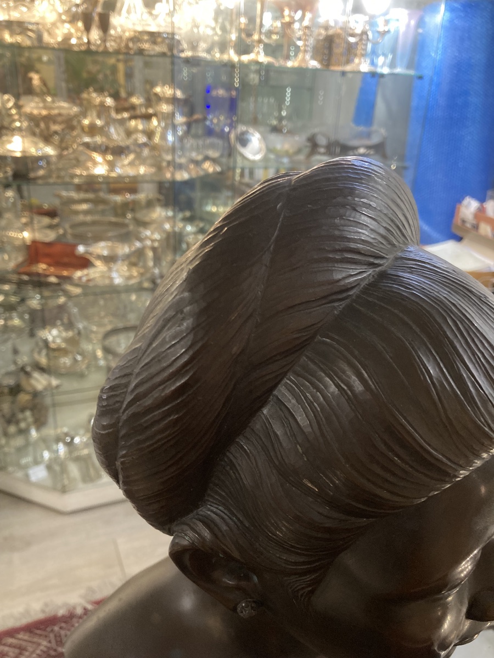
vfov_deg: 63.4
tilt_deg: -25.4
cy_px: 329
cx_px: 247
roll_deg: -3.8
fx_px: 533
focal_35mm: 28
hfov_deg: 49.7
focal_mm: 3.99
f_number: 1.8
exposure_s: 1/50
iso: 250
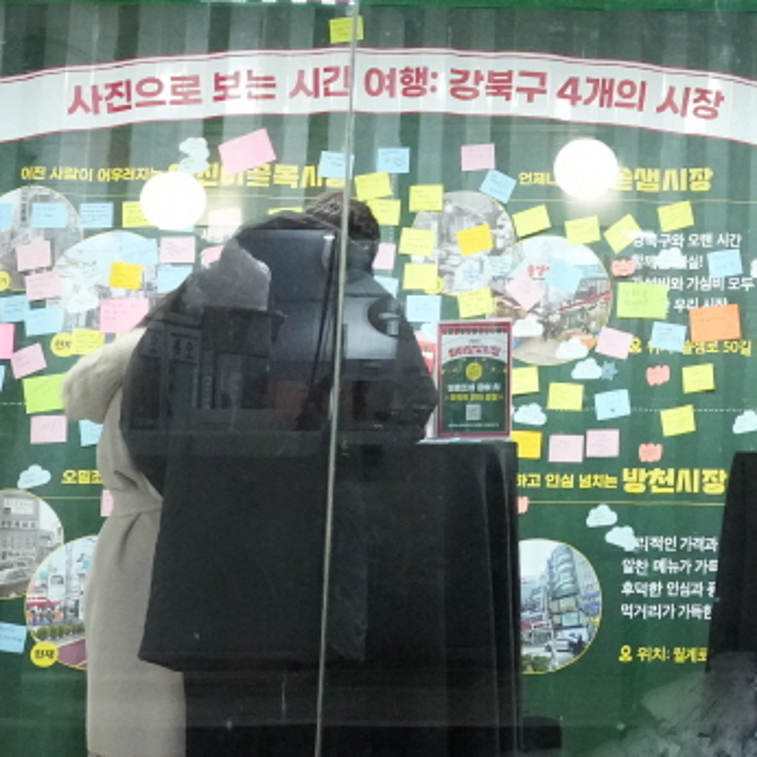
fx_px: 2623
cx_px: 932
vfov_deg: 15.9
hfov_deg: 15.7
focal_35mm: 106
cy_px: -88
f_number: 4
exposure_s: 1/160
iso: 5000
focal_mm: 24
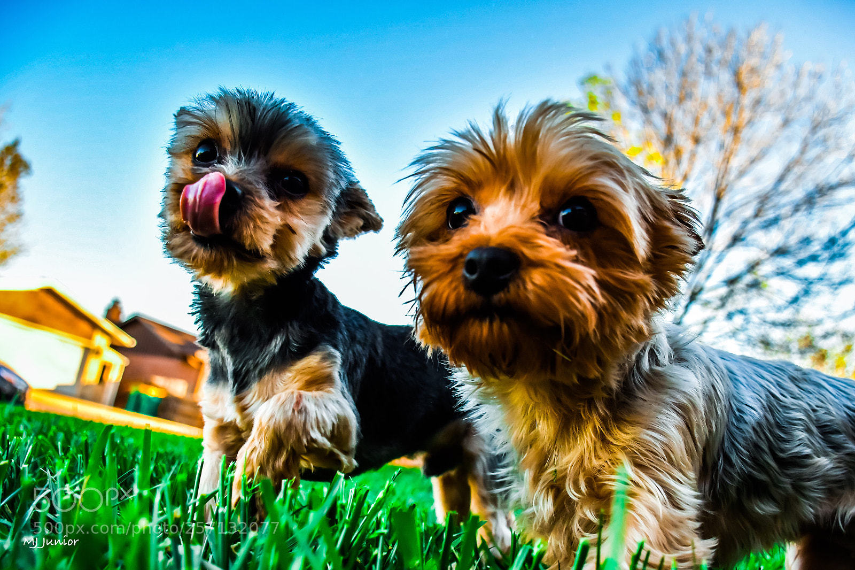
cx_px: 428
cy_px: 285
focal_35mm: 27
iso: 720
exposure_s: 1/1000
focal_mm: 18
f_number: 4
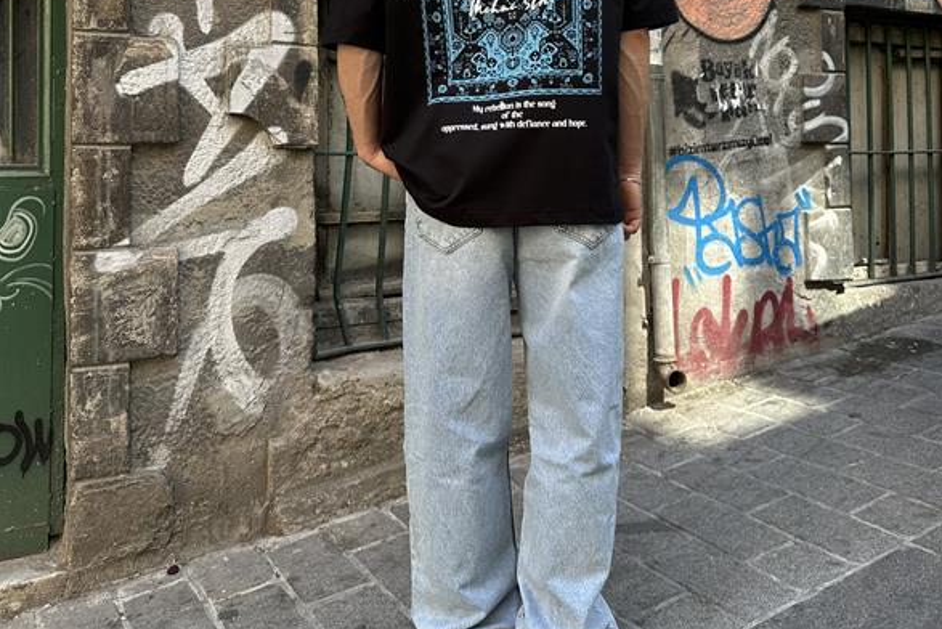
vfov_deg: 37.6
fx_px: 890
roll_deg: -0.9
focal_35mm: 34
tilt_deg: +4.1
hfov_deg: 55.8
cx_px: 480
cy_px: 130
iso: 80
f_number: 1.78
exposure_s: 1/280
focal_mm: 6.86
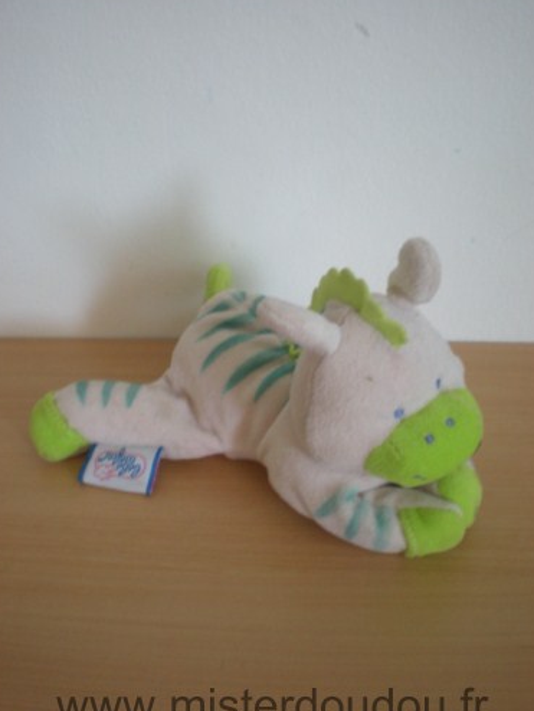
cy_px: 360
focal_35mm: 40
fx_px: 822
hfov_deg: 36.0
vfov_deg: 46.8
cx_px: 271
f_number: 3.1
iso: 200
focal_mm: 6.3
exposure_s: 1/23.2
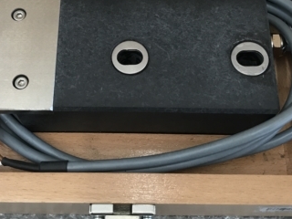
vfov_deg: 25.8
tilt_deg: -66.8
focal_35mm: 56
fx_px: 472
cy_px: 57
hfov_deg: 34.3
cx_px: 122
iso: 32
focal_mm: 3.99
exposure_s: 1/30
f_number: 1.8
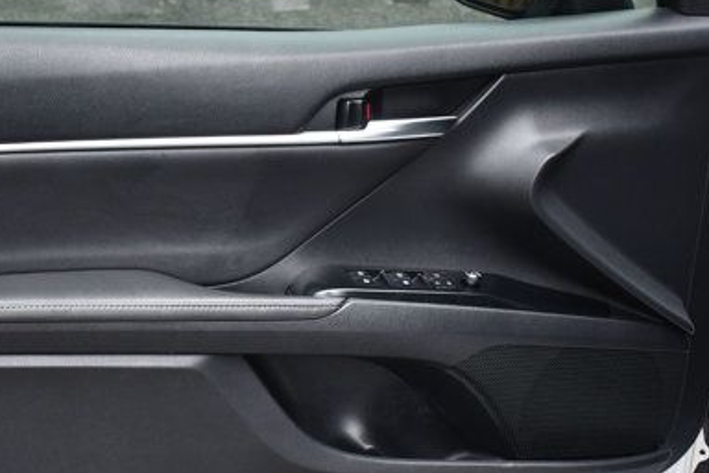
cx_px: 268
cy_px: 308
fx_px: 1182
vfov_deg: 22.5
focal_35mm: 60
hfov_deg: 33.2
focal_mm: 24
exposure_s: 1/200
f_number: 3.8
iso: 800
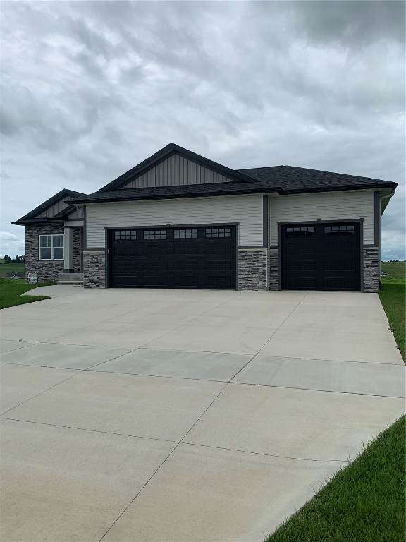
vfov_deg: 67.3
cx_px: 203
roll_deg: +0.4
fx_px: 407
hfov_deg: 53.1
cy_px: 271
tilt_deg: -0.4
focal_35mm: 26
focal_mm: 4.25
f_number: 1.8
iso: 25
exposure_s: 1/4902
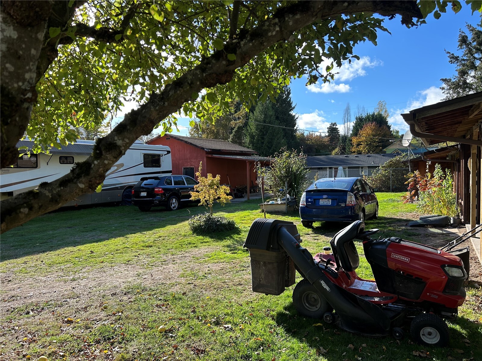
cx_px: 241
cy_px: 180
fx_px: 362
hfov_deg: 67.3
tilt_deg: -3.3
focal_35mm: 26
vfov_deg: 53.1
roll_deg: +2.6
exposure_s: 1/1224
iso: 50
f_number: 1.5
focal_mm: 5.7
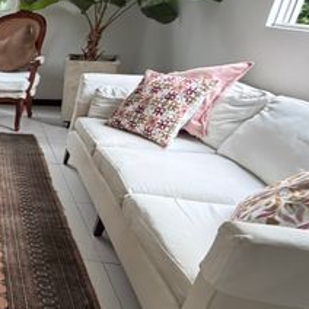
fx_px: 394
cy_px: 172
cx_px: -148
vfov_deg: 42.8
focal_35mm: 39
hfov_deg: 28.7
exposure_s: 1/96
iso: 320
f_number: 2.2
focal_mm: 2.22
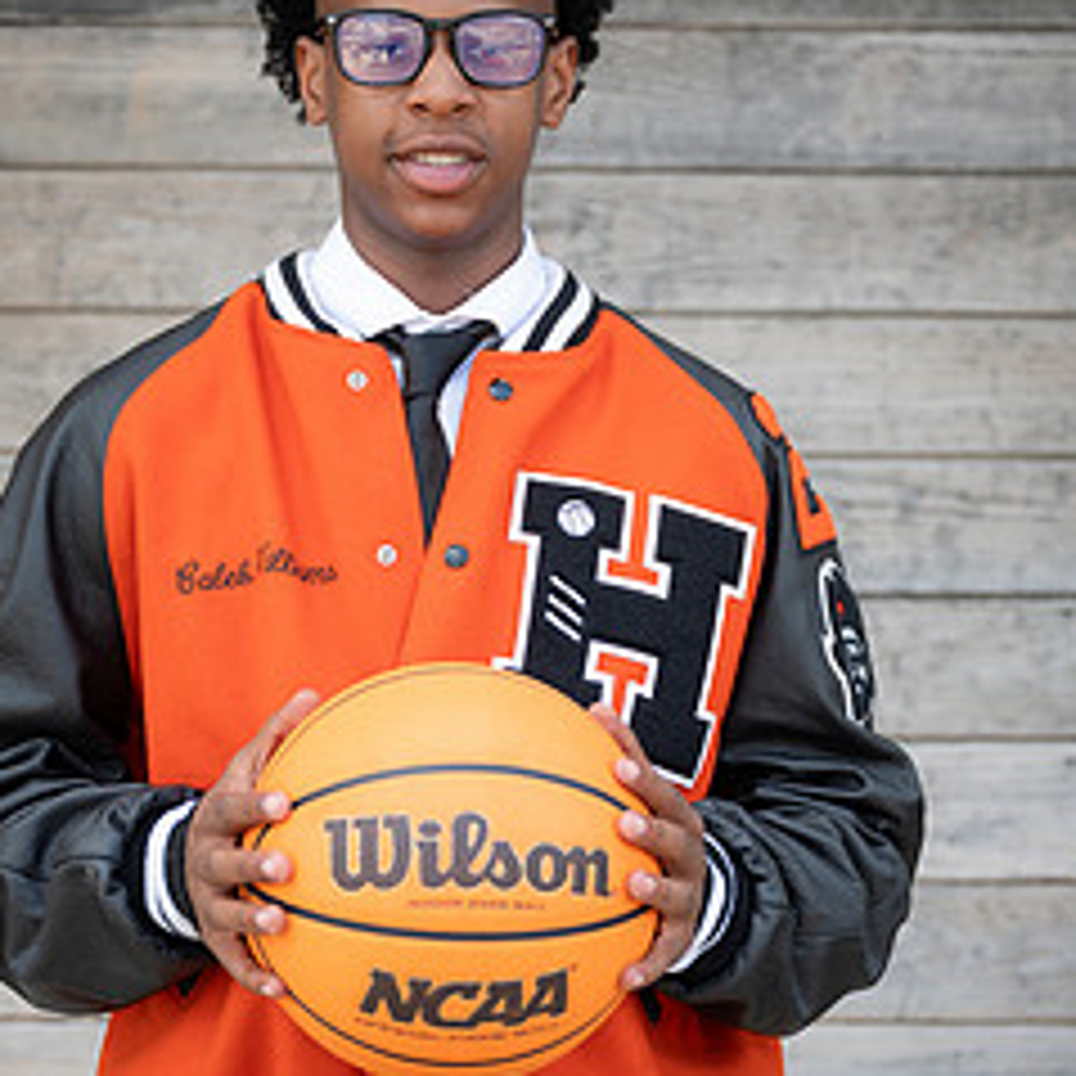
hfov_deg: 19.1
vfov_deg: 19.0
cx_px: 475
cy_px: 702
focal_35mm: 91
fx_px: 3200
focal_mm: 57
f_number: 2.8
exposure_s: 1/250
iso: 125
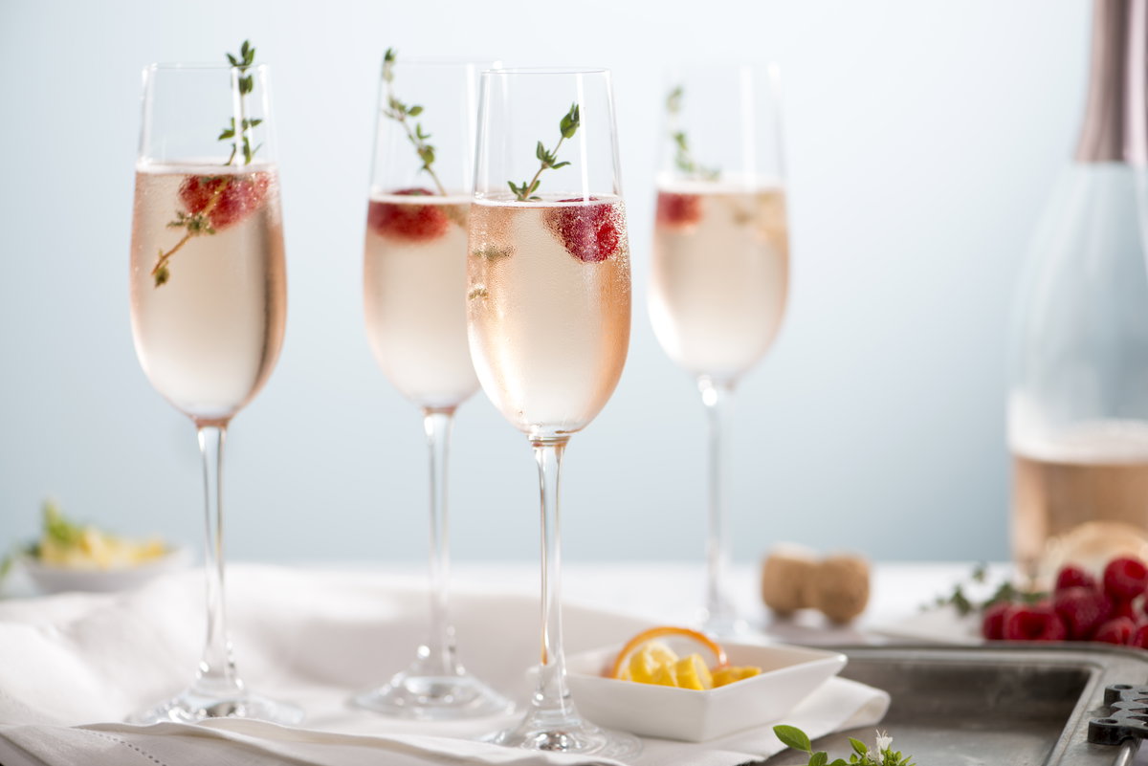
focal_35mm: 105
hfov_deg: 19.4
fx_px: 3349
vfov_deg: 13.1
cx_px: 574
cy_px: 383
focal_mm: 105
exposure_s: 1/160
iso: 100
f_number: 5
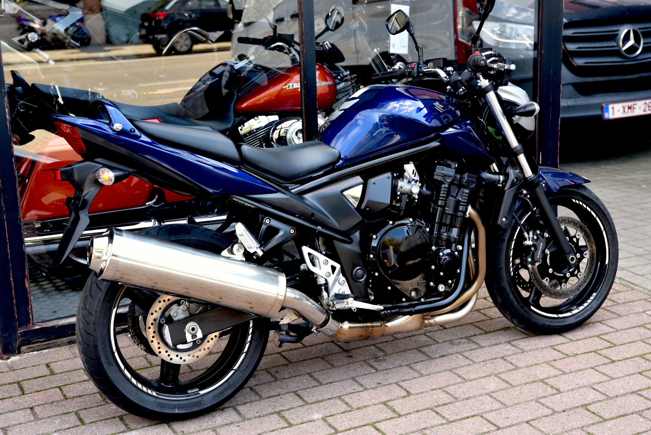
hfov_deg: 35.6
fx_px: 1013
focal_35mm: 56
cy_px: 218
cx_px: 326
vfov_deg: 24.2
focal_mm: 56
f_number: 4.5
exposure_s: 1/80
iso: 200
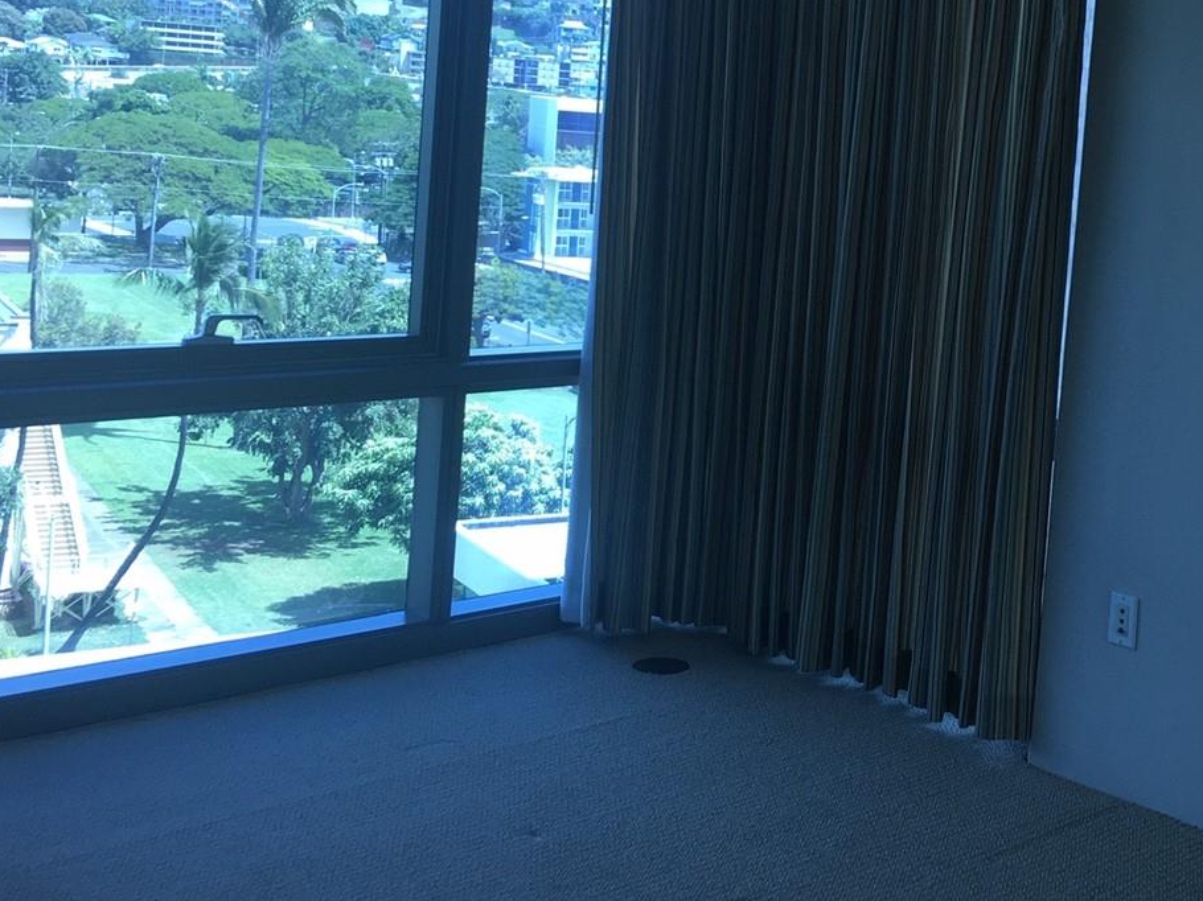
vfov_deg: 28.1
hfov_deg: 36.3
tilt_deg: -1.1
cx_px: 958
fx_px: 1772
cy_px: 215
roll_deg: -5.0
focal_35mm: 51
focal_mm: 4.15
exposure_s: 1/60
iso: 25
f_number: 2.2
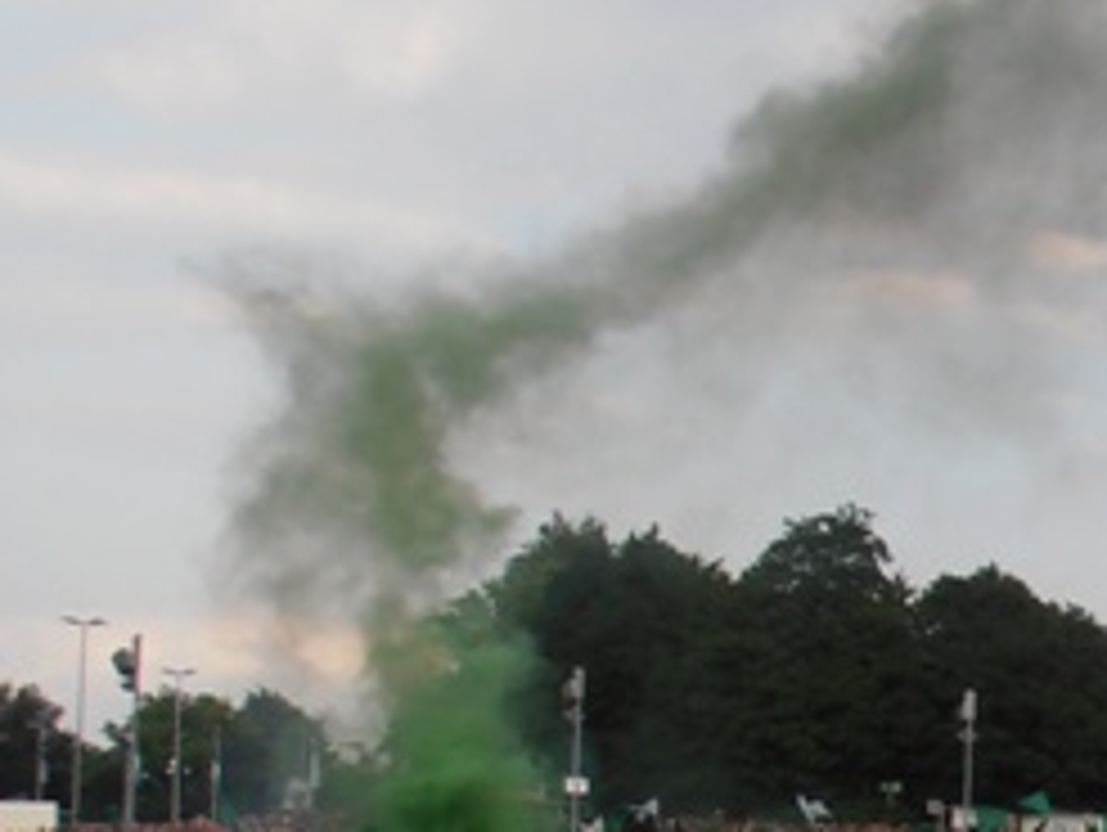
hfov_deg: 13.4
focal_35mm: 143
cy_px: 814
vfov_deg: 10.3
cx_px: 1350
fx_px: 4578
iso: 80
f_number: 11
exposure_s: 1/80
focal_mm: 7.87
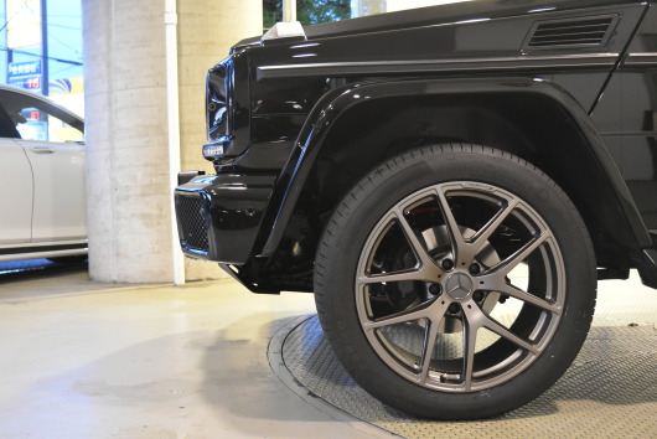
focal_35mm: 48
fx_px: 876
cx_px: 328
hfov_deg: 41.1
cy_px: 220
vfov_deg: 28.1
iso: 3200
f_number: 4.5
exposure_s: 1/13
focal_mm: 32
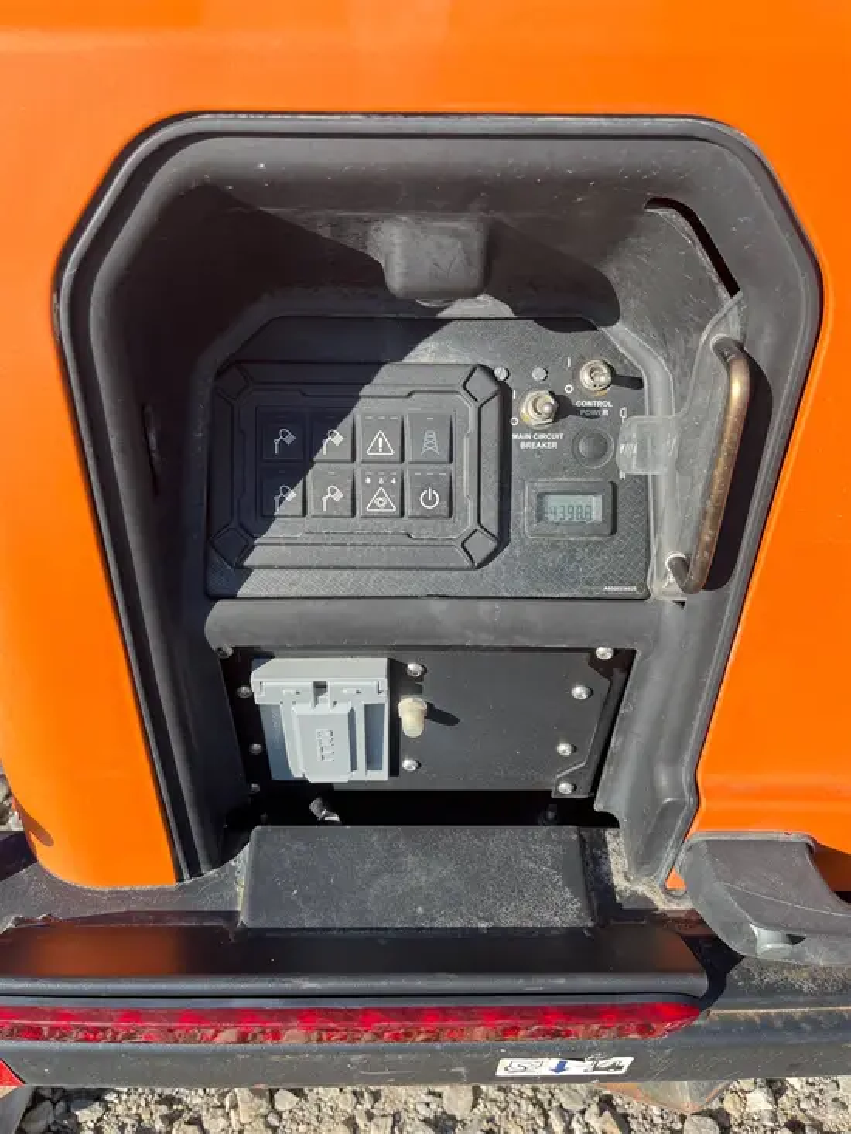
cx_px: 426
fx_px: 852
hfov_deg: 53.1
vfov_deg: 67.3
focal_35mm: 26
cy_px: 567
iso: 50
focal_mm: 5.1
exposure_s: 1/1046
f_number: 1.6
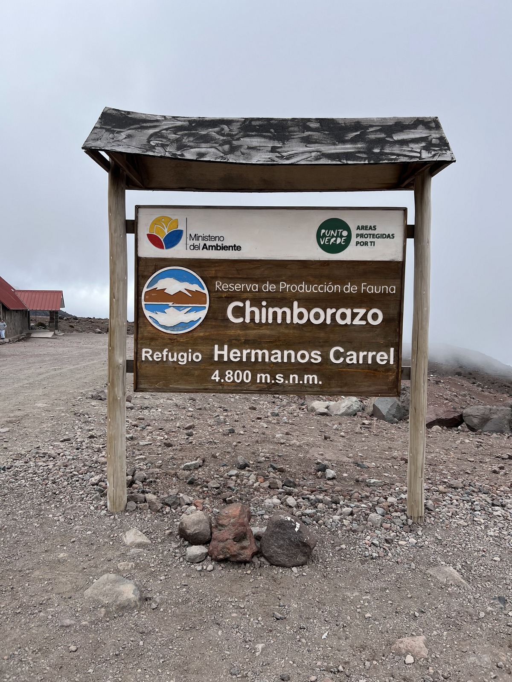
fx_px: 513
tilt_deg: +0.3
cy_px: 341
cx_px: 256
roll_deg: +0.6
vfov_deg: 67.3
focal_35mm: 26
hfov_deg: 53.1
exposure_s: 1/4630
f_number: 1.5
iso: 50
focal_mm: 5.7
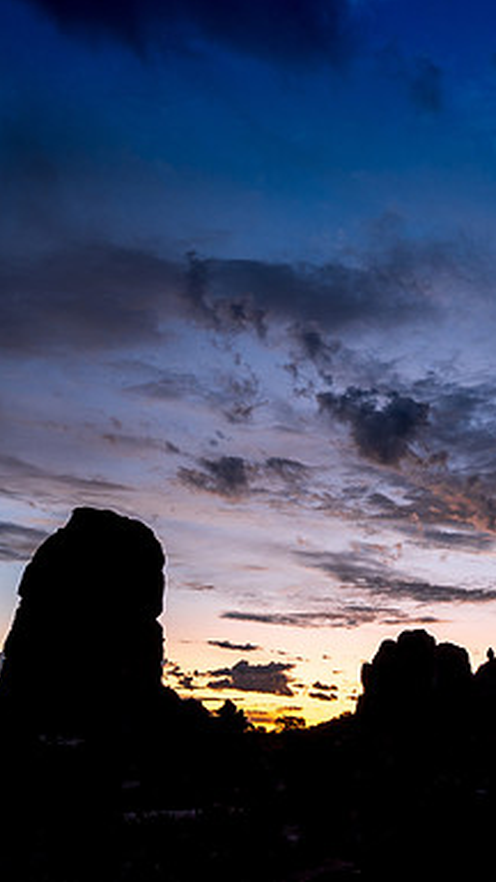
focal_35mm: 38
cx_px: 494
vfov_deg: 52.8
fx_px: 888
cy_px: 442
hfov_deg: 29.2
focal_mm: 16
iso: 100
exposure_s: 1.3
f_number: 10
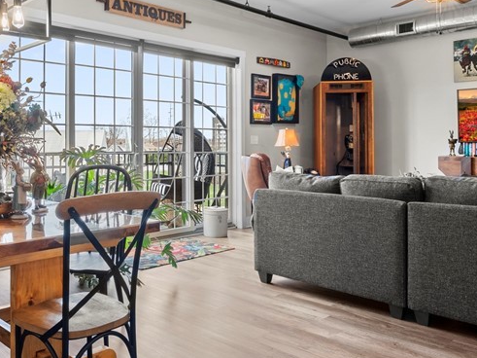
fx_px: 468
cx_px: 163
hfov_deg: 53.0
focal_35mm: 34
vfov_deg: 41.6
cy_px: 145
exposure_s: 1/2
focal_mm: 16
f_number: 11
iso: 400
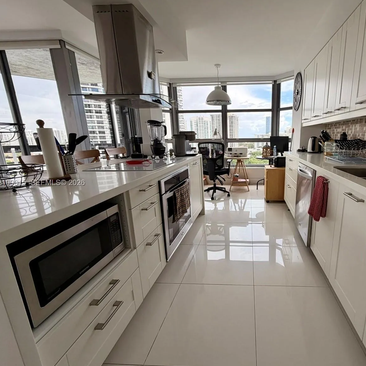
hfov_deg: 81.6
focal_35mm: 17
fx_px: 203
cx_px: 238
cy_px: 183
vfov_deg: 84.0
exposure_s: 1/155
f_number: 2.2
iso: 50
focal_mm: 2.22
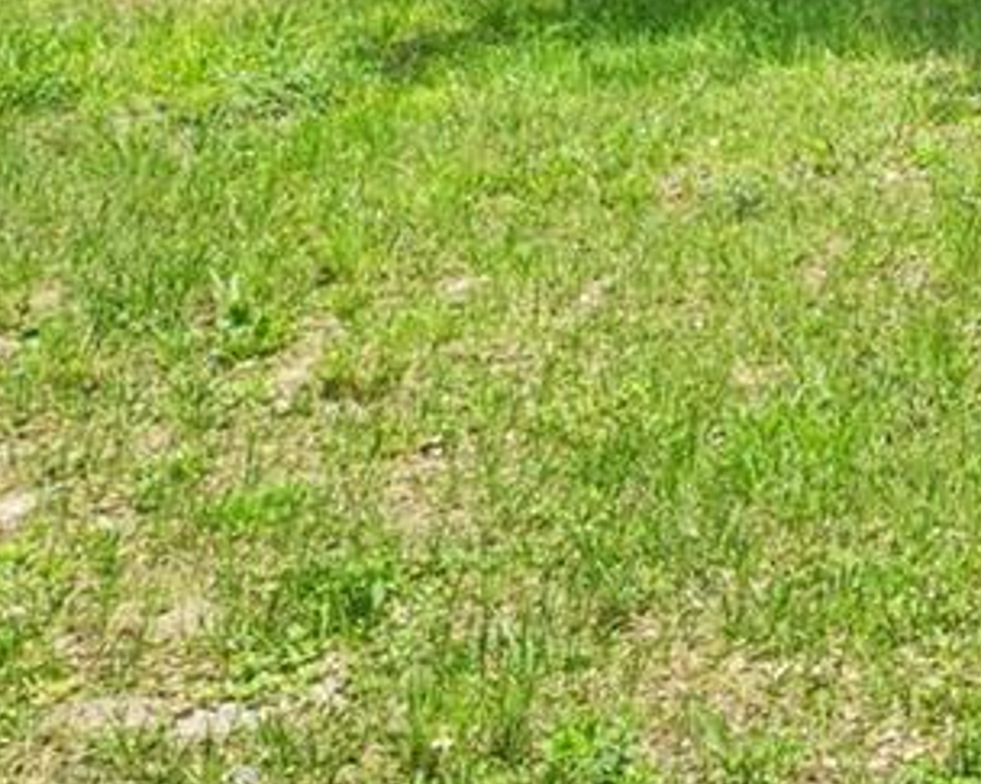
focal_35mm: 79
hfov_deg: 18.1
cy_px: -374
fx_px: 2293
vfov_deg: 17.5
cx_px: 1859
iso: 80
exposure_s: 1/40
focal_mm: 16
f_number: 13
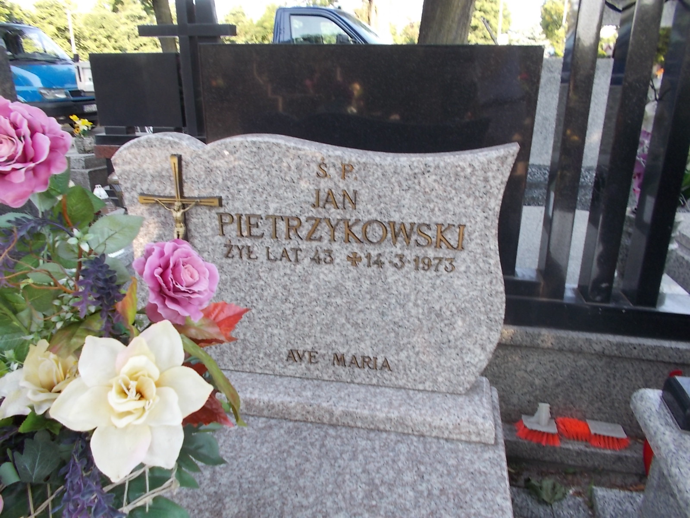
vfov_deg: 53.1
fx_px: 518
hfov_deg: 67.3
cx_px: 345
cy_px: 259
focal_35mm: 26
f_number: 3.2
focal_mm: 4.6
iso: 80
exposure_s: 1/100
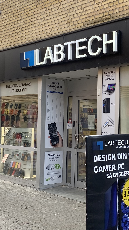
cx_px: 97
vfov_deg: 36.6
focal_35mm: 57
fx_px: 347
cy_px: 124
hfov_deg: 20.9
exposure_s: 1/156
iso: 32
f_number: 1.8
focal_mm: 4.25
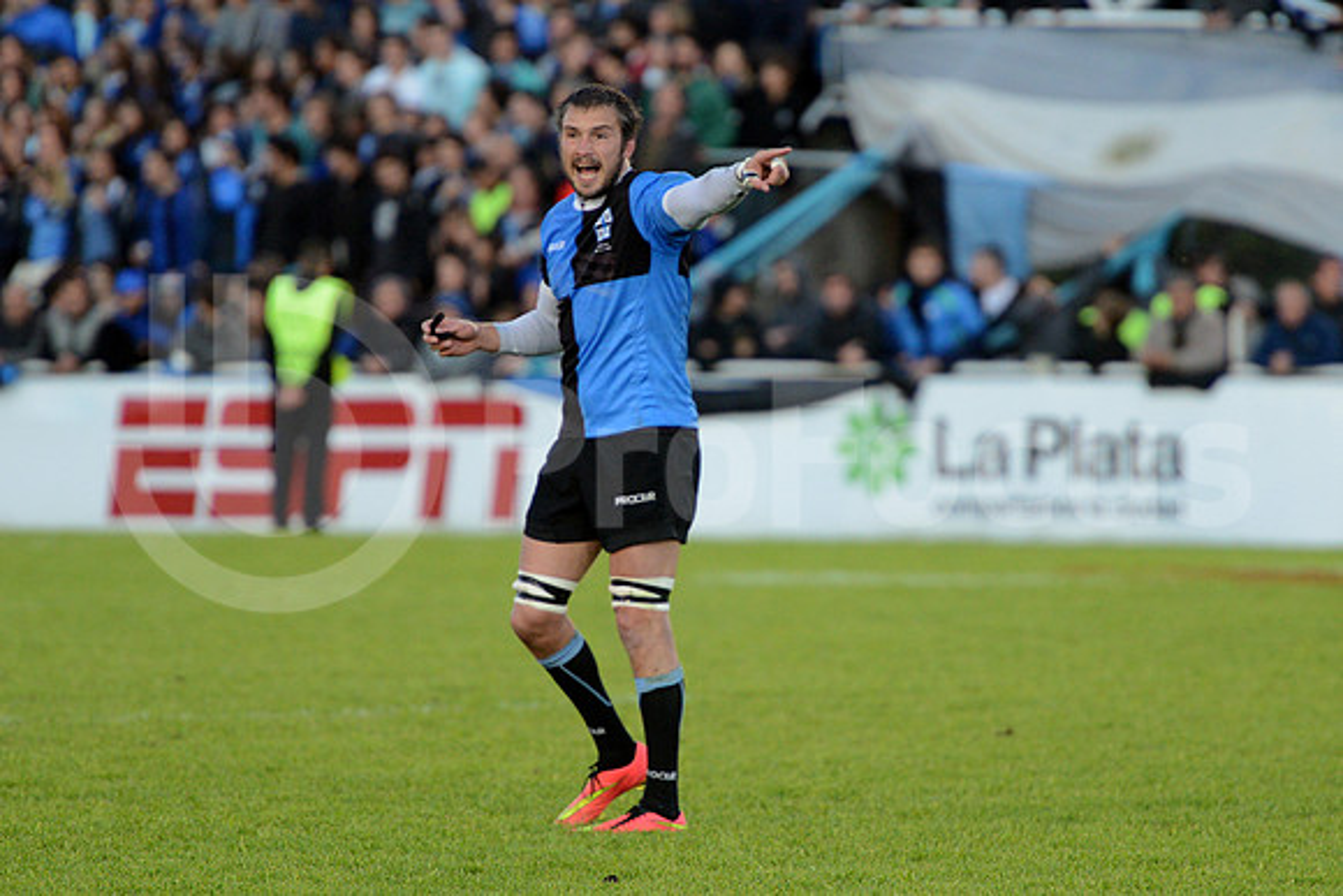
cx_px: 672
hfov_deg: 7.6
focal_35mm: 270
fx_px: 10074
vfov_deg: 5.1
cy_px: 448
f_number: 4
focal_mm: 270
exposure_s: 1/500
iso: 2500
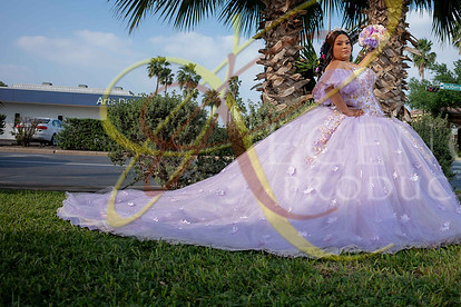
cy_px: 121
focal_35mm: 28
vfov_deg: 46.1
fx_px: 359
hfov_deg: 63.5
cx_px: 314
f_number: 2.8
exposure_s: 1/1250
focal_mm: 20
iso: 125
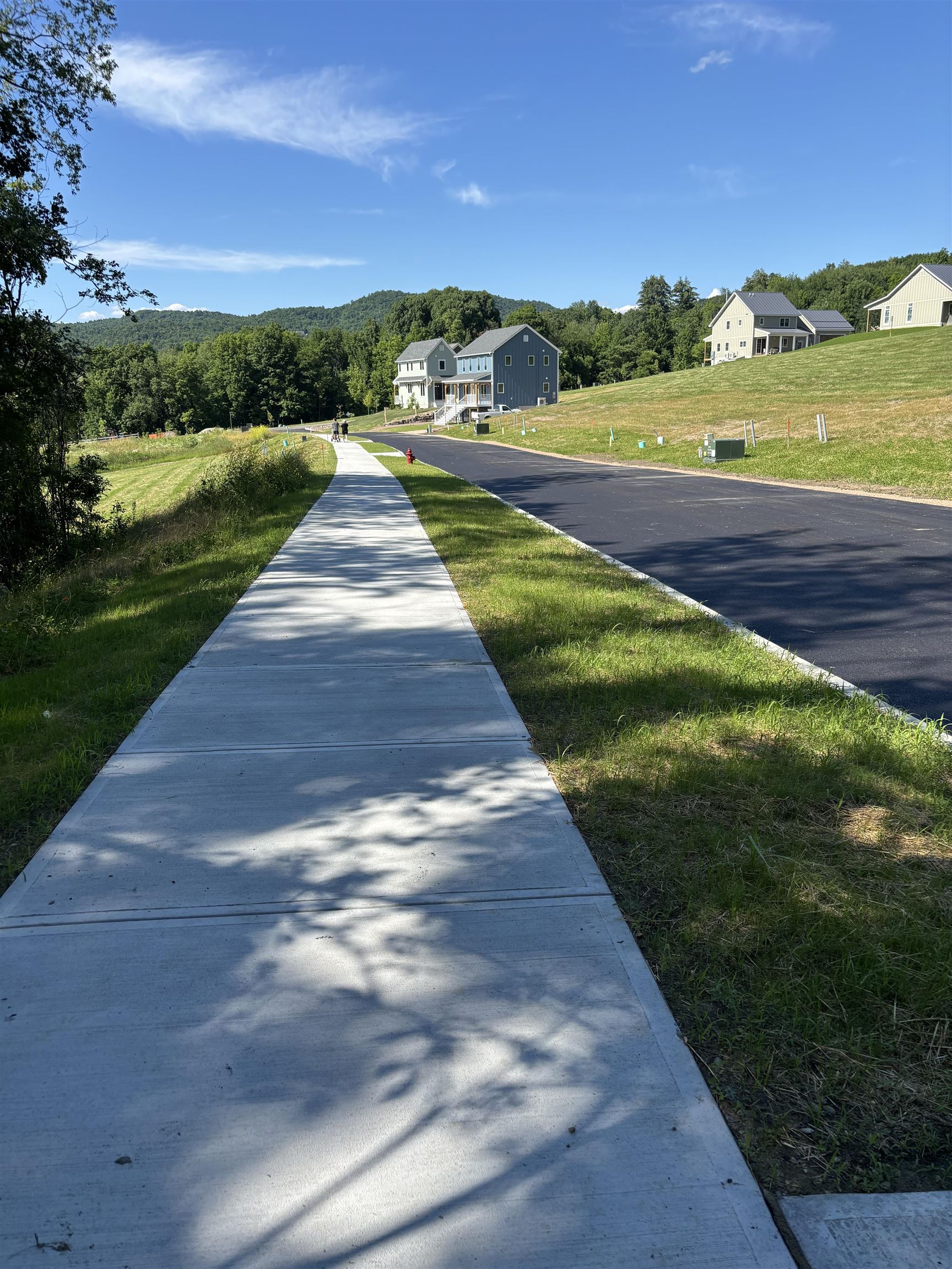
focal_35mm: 26
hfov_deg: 53.1
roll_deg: +0.3
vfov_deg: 67.3
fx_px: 953
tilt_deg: -14.4
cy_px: 634
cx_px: 476
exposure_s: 1/2193
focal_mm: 5.96
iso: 50
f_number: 1.6
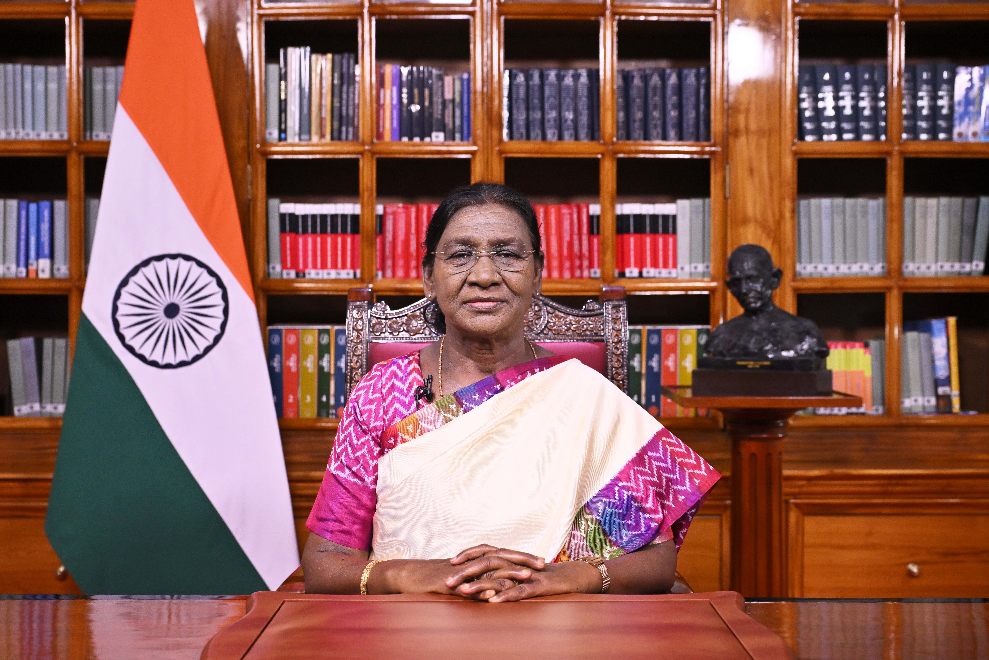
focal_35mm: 40
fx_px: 1099
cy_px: 330
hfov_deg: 48.5
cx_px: 494
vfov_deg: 33.4
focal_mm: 40
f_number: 5
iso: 2000
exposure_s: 1/200
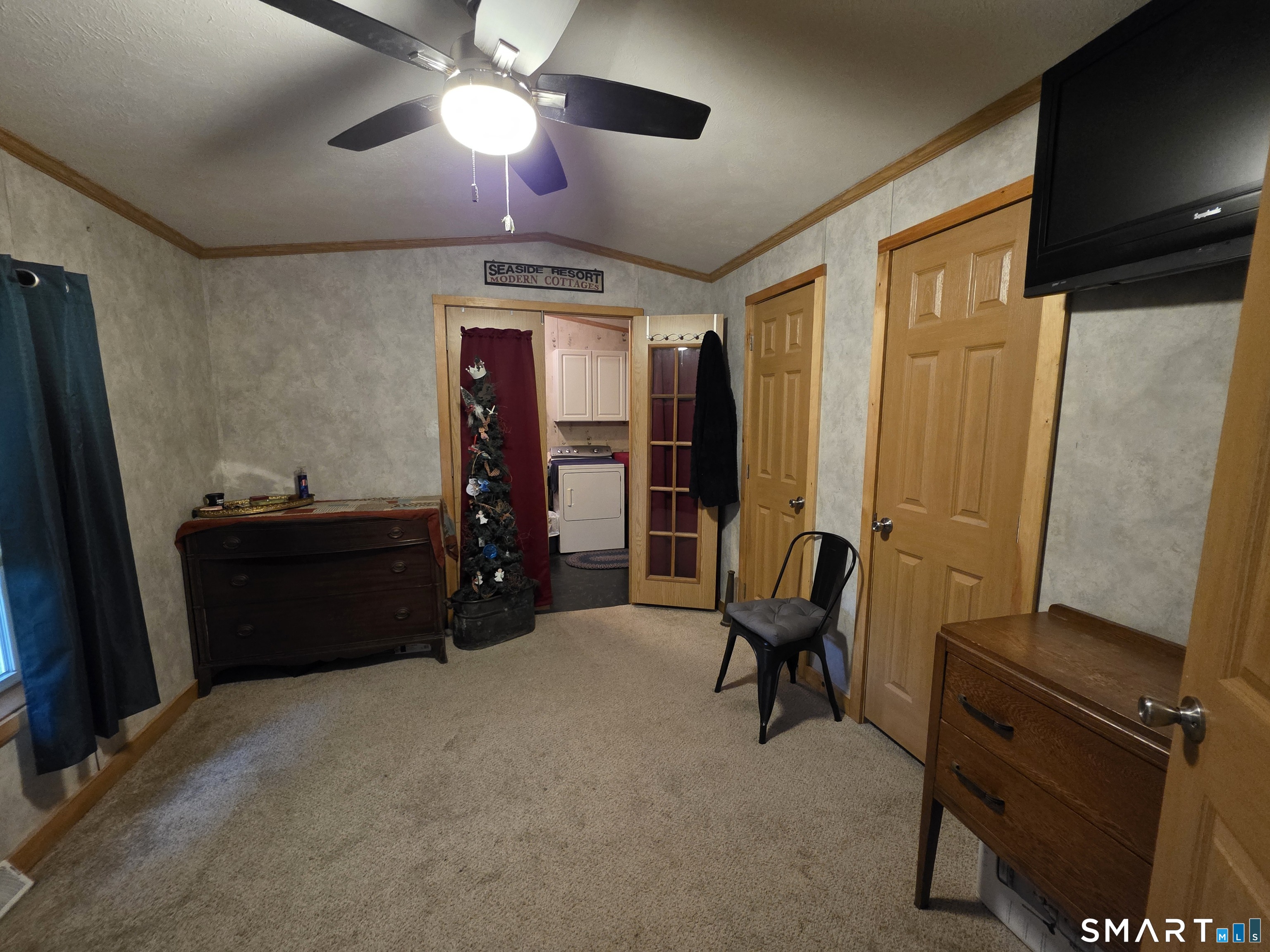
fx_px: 477
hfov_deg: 106.2
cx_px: 635
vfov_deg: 89.9
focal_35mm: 13
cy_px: 476
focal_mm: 2.2
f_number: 1.9
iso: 1250
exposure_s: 1/60
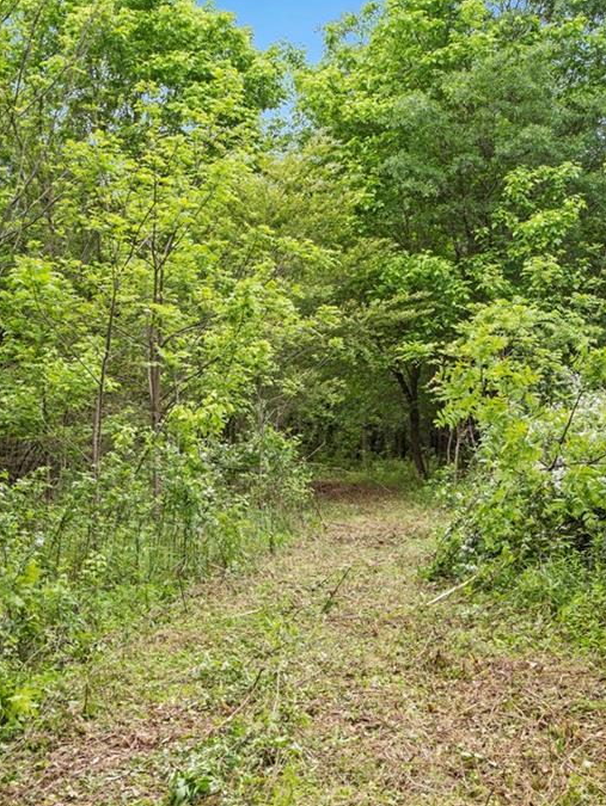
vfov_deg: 37.5
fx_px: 1189
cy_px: 400
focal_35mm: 51
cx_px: 322
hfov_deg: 28.6
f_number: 8
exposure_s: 1/100
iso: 500
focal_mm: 35
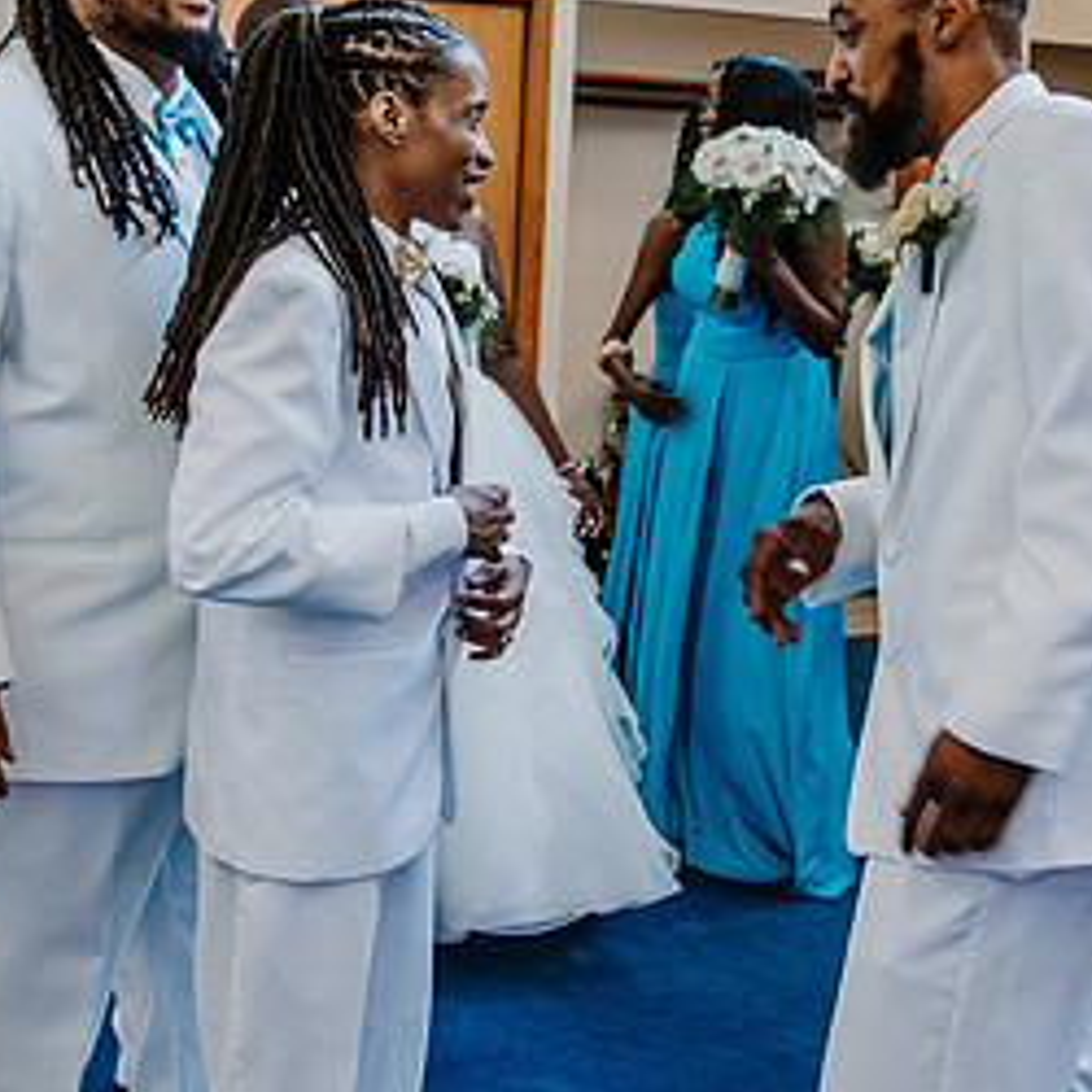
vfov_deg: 25.3
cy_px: 408
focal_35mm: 68
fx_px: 2427
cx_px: 468
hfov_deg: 25.3
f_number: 4
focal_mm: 32
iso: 720
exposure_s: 1/60
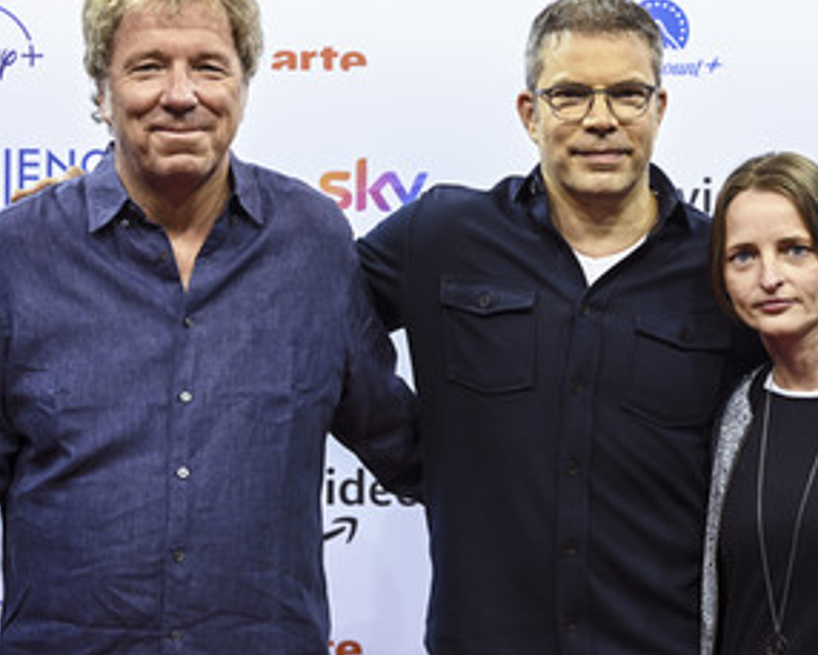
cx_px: 465
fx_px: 1647
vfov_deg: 22.5
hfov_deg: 27.9
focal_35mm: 68
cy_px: 355
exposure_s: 1/200
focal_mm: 46
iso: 500
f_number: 4
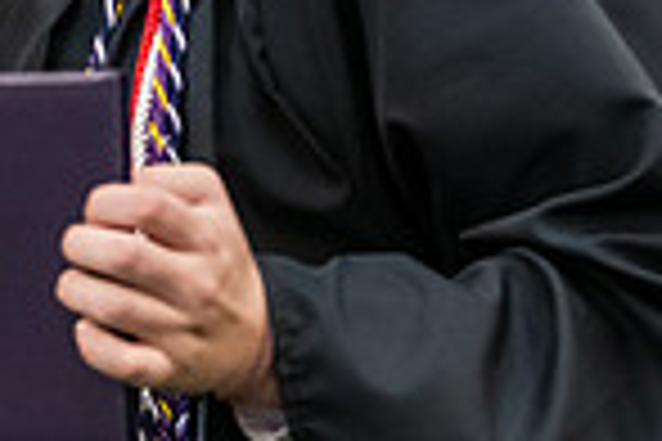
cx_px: -216
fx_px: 7980
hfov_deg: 4.7
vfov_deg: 3.2
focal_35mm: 434
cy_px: -92
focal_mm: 110
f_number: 3.5
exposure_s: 1/200
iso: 3200
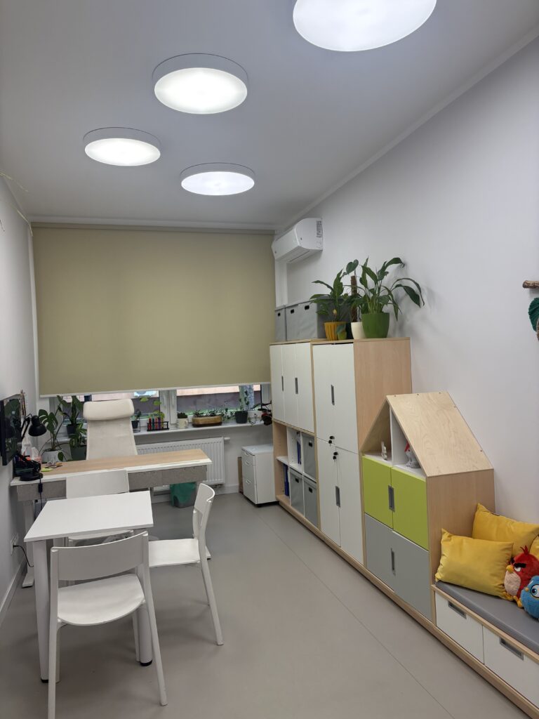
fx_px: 540
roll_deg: +2.3
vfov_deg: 67.3
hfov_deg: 53.1
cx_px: 270
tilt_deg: -0.3
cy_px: 360
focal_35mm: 26
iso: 64
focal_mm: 5.96
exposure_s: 1/241
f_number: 1.6
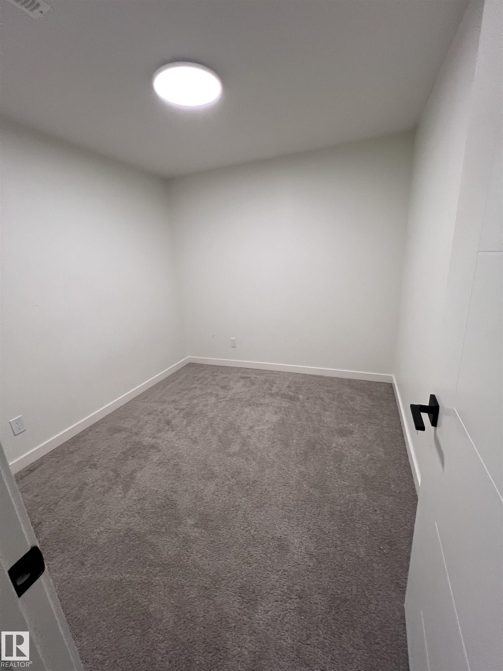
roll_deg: +4.2
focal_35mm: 13
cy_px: 336
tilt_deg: -14.0
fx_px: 252
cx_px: 252
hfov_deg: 89.9
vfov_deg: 106.2
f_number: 1.8
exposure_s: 1/120
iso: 250
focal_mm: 1.57
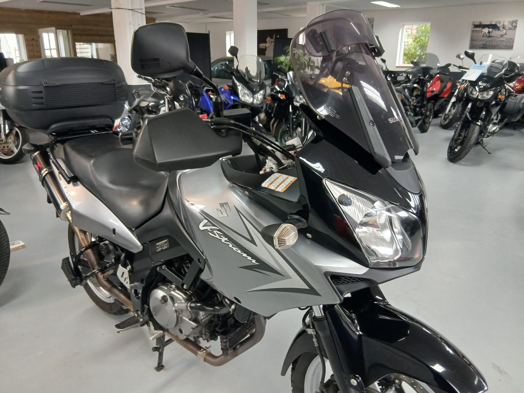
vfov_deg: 53.1
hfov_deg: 67.3
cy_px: 196
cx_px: 262
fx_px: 394
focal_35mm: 26
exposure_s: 1/33.3
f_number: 1.8
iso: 200
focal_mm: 3.98
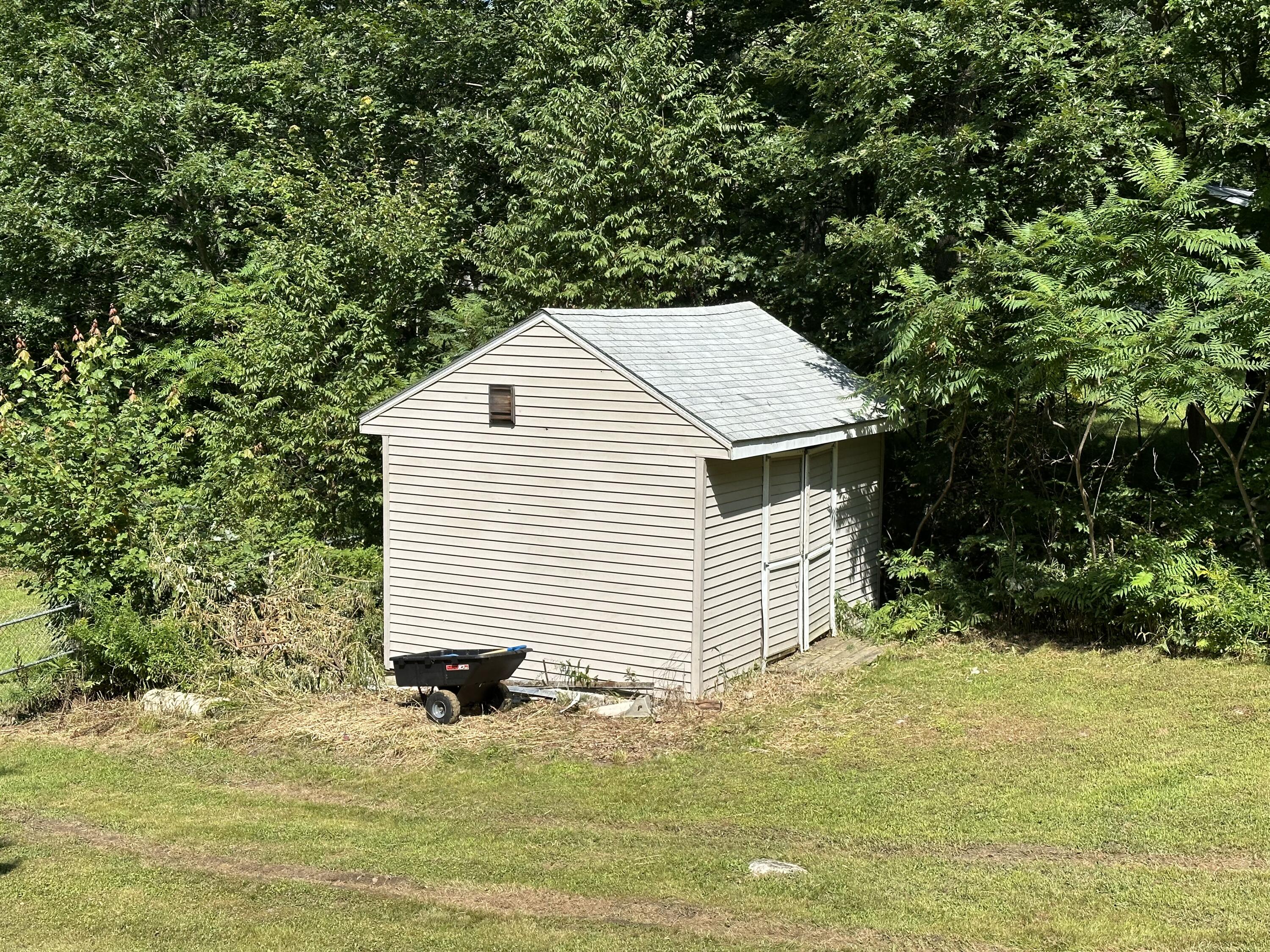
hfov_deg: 39.7
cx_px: 635
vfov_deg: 30.3
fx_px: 1761
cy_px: 476
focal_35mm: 48
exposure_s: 1/3731
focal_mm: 6.86
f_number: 1.78
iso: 64
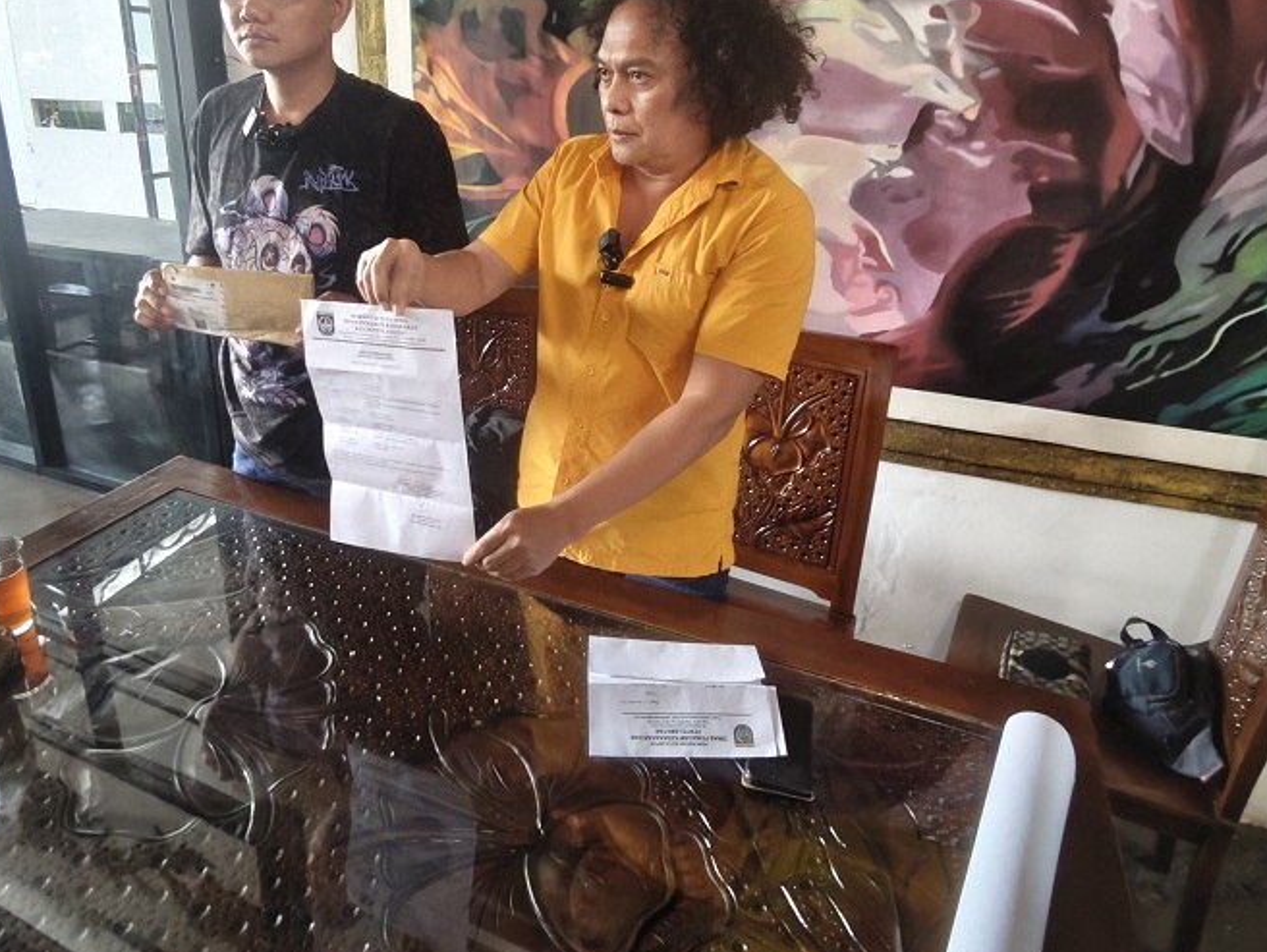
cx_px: 525
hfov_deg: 71.0
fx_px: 879
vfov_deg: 56.3
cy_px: 367
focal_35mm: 24
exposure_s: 1/50
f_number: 2.2
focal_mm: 1.65
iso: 800
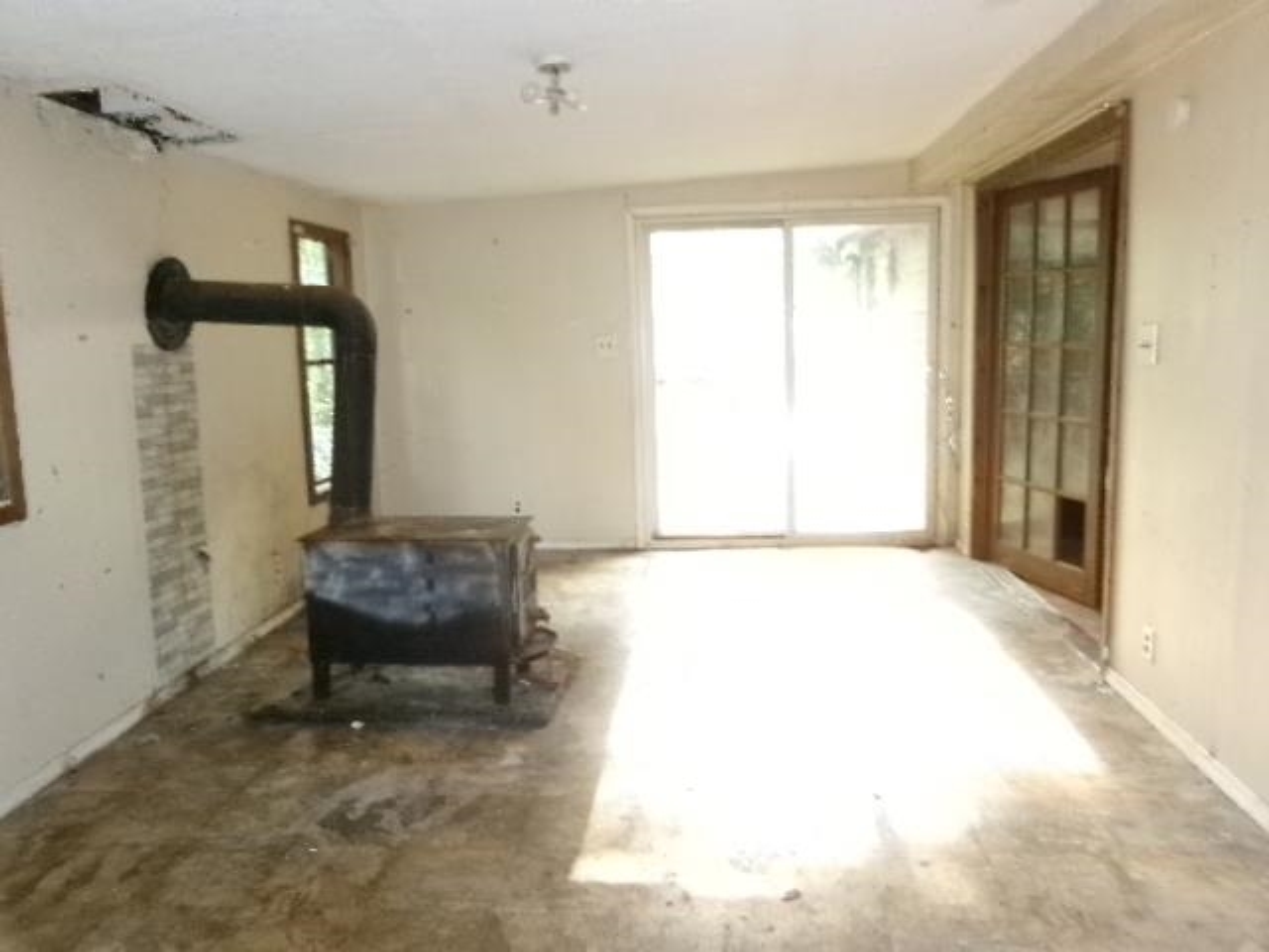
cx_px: 634
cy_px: 476
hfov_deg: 63.4
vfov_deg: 49.7
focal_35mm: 28
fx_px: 1026
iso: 800
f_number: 3.9
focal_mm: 5.1
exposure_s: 1/34
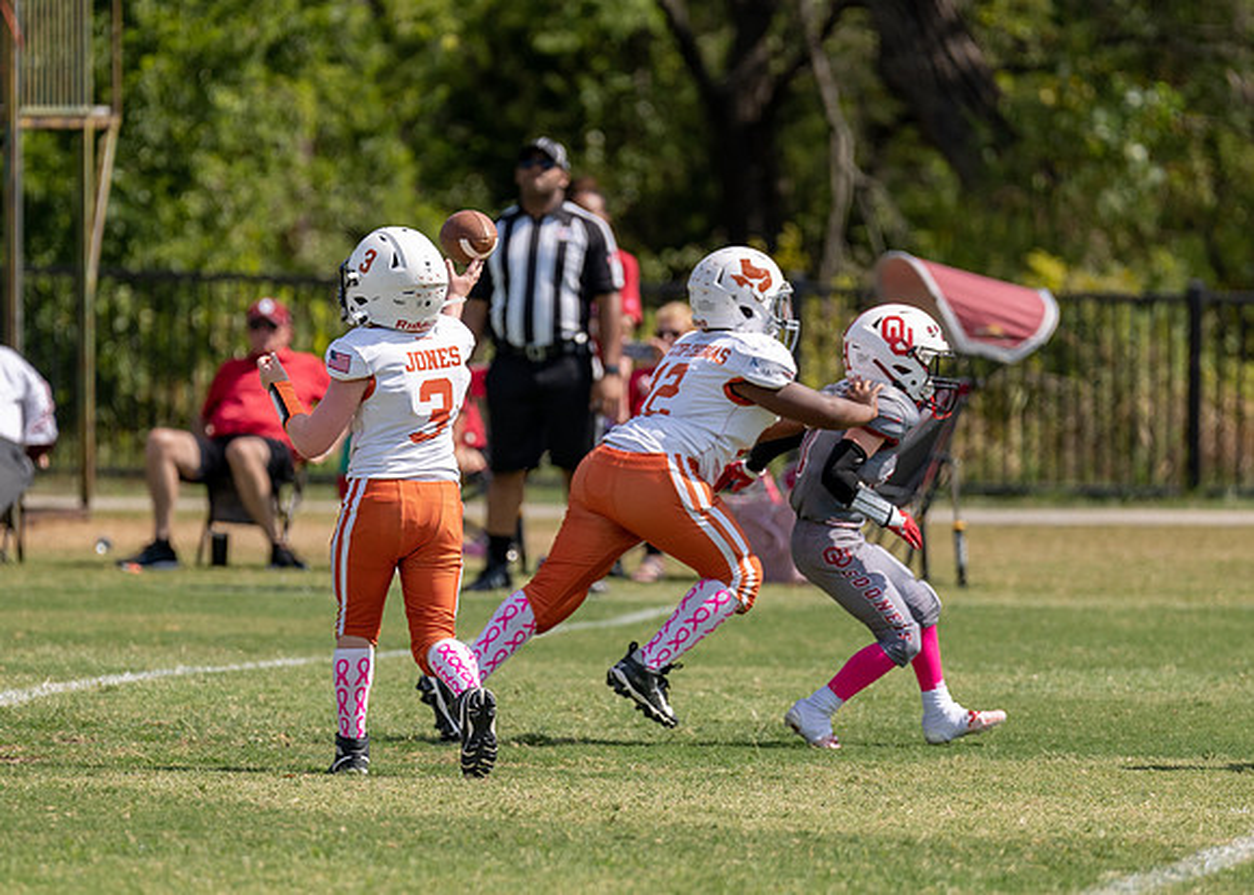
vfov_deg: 3.9
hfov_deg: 5.4
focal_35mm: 373
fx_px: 13280
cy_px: 520
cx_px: 515
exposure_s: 1/3200
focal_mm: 200
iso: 125
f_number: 2.8
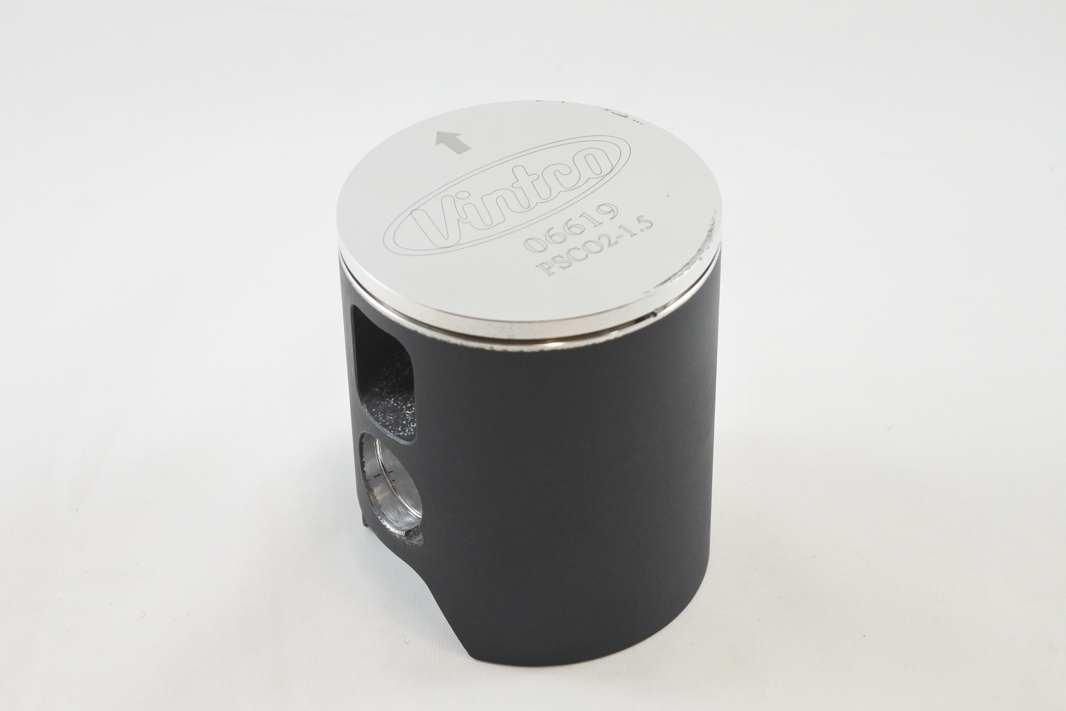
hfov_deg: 31.4
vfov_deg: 21.2
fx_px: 1895
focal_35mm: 64
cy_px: 356
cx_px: 533
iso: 640
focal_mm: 24
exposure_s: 1/125
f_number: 5
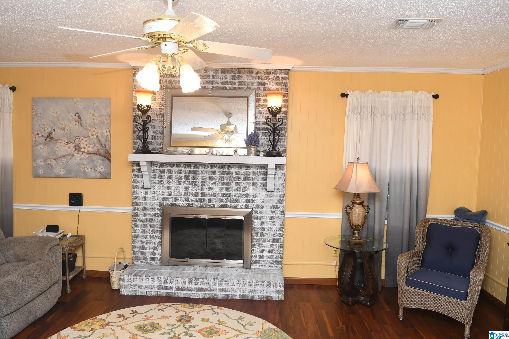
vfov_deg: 50.4
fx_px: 361
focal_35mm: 26
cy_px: 170
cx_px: 254
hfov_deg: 70.4
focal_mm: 17
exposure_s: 1/60
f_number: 4.5
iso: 400
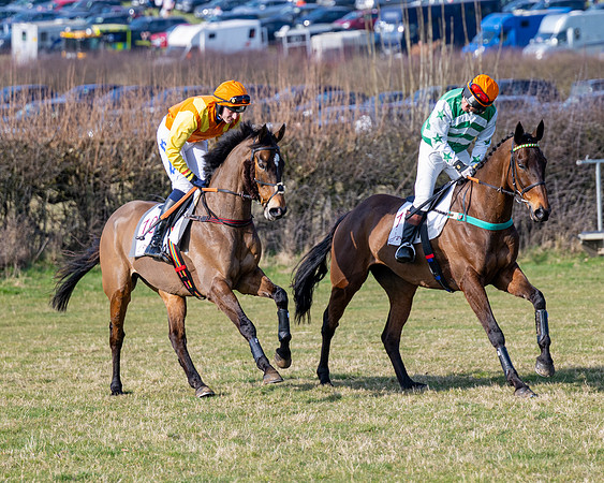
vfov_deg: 5.8
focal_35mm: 267
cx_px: 299
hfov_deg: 7.2
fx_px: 4772
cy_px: 281
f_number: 2.8
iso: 100
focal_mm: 110
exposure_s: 1/1250
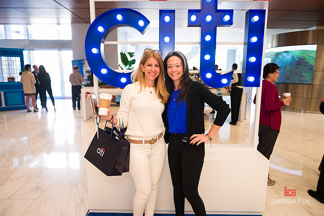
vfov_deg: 53.1
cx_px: 162
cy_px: 108
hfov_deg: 73.8
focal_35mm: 24
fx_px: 216
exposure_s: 1/200
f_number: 3.2
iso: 1000
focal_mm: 24
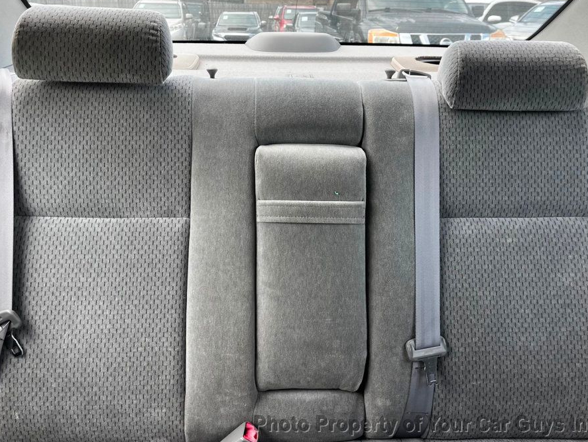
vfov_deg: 46.7
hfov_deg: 59.9
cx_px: 294
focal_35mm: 30
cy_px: 192
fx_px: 510
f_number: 1.6
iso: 50
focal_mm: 5.1
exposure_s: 1/298
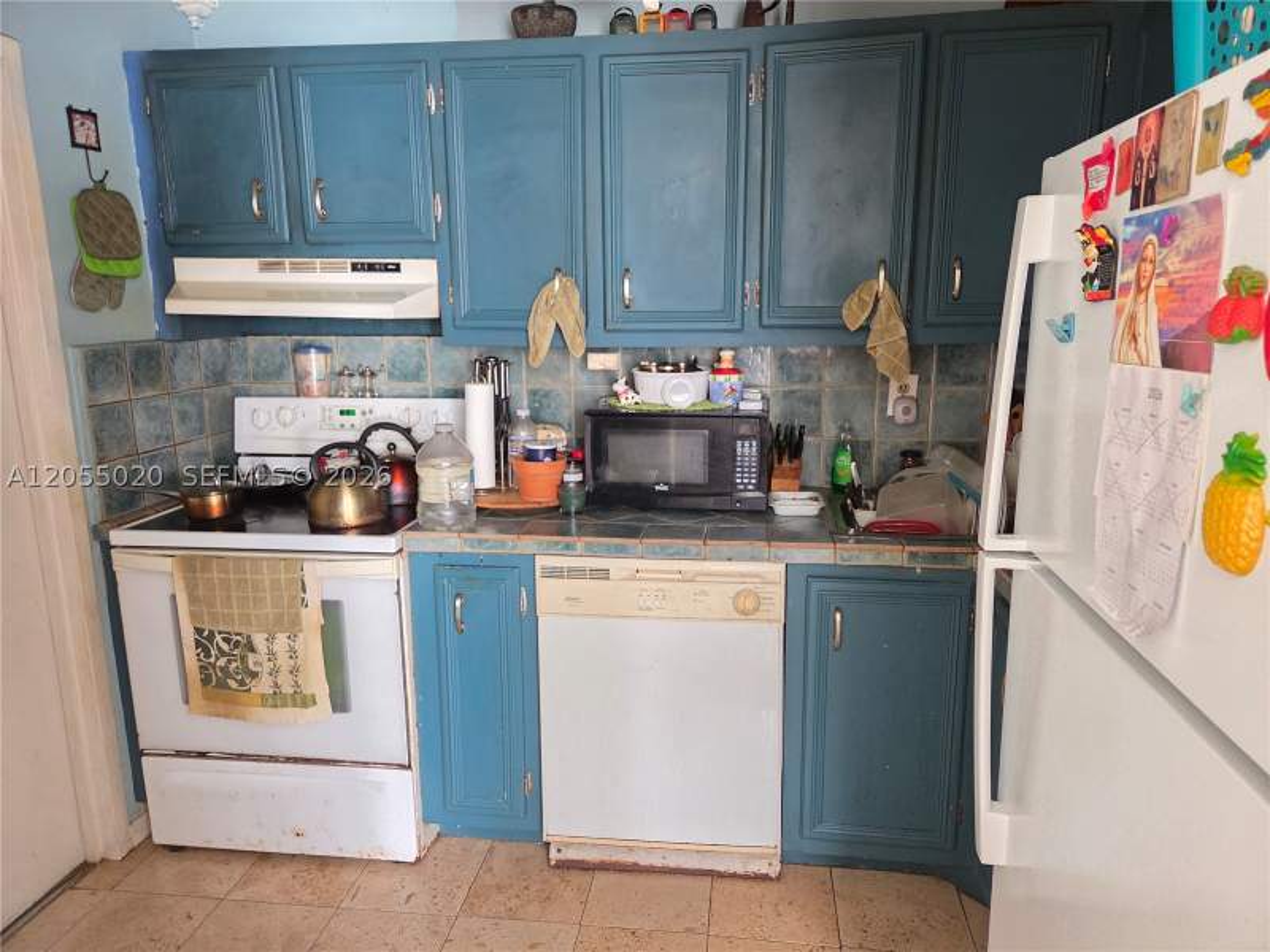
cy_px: 476
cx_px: 635
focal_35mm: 23
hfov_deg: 73.9
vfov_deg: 58.9
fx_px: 844
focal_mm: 5.4
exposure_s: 1/40
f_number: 1.8
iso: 1250
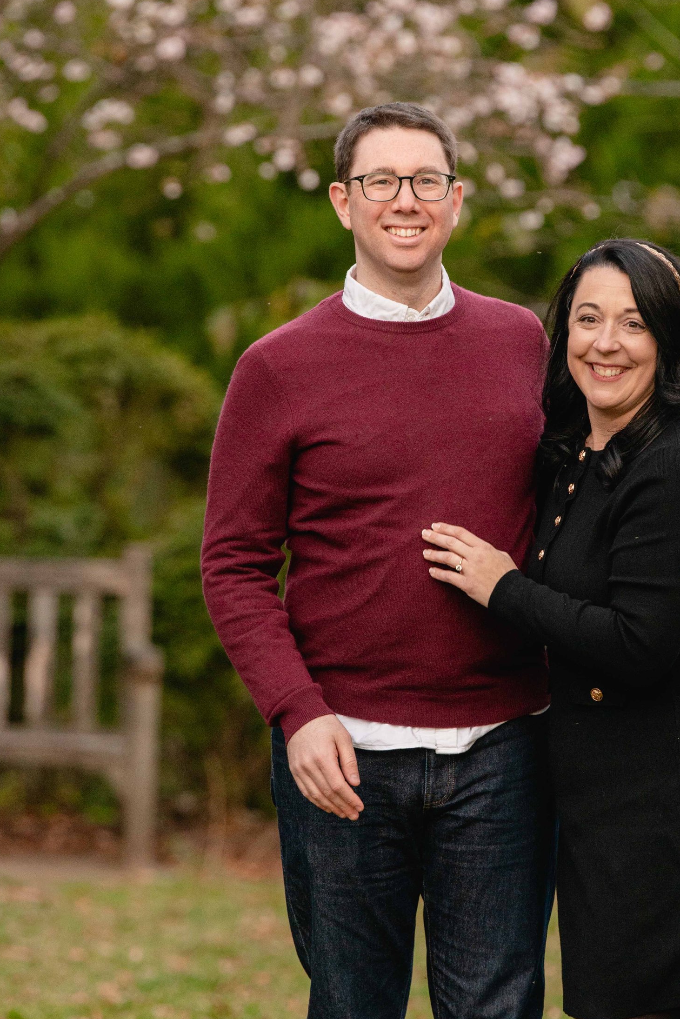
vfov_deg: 6.0
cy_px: 547
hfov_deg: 4.0
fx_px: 9683
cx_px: 478
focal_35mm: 342
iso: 1250
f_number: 4
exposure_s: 1/500
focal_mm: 200
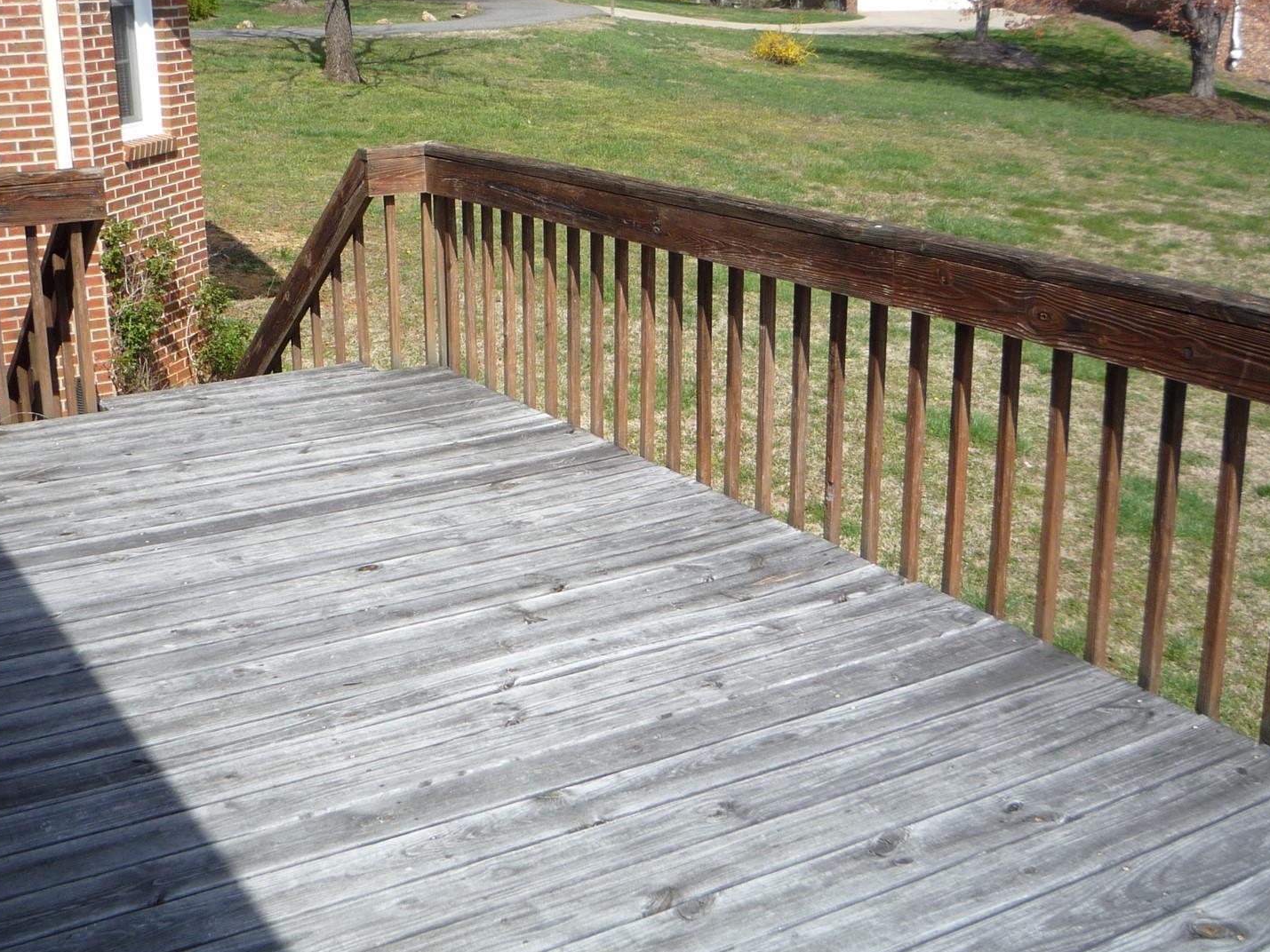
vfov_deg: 33.5
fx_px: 1578
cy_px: 390
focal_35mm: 43
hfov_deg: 43.8
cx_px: 585
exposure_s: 1/400
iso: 100
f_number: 4.5
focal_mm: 5.2
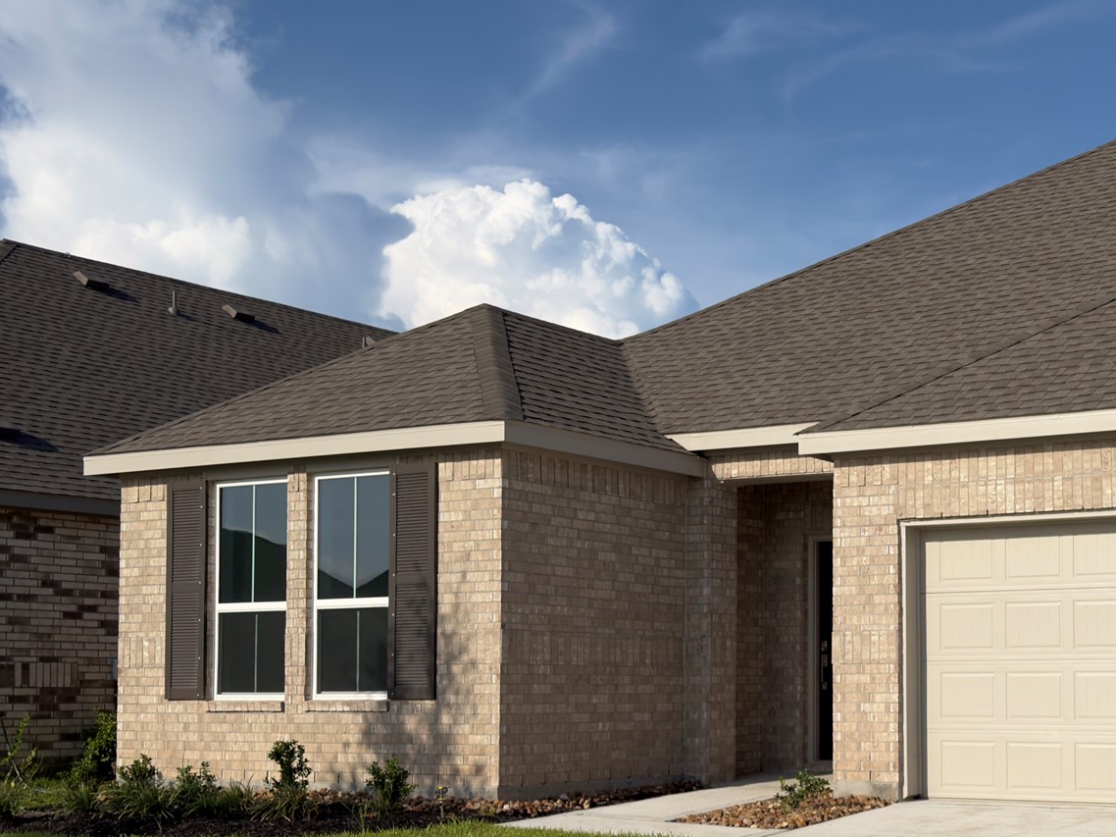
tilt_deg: +5.4
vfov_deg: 26.7
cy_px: 608
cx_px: 961
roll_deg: +0.2
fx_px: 1741
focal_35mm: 54
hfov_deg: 34.0
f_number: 1.78
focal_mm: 6.76
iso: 64
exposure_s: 1/7752
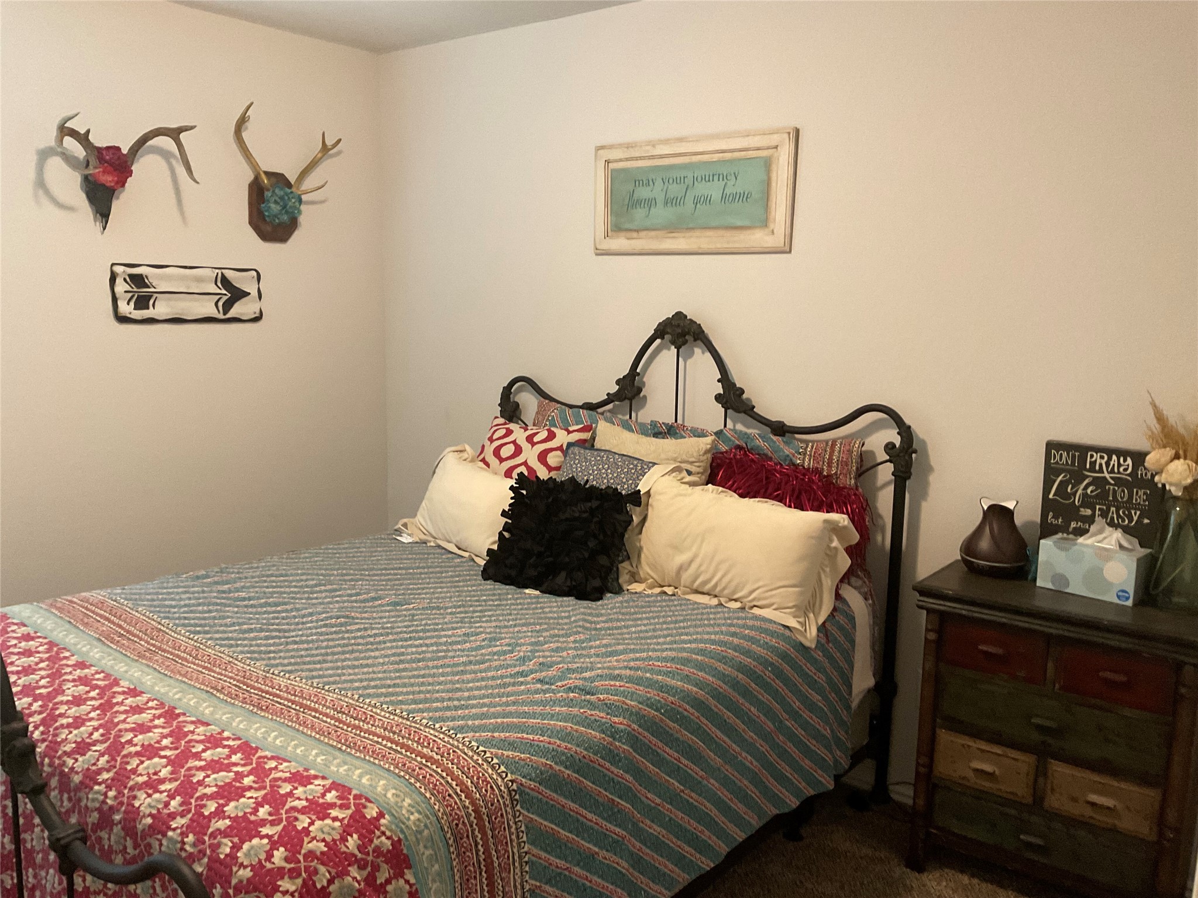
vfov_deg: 48.2
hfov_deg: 61.7
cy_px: 449
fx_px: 1004
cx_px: 599
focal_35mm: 29
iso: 250
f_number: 1.8
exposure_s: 1/60
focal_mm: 3
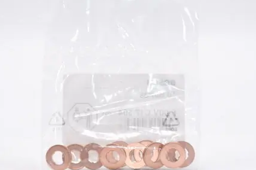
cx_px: 127
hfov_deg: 10.8
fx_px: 1351
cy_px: 94
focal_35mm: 190
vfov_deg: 7.2
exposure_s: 1/200
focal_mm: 90
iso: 100
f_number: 3.2
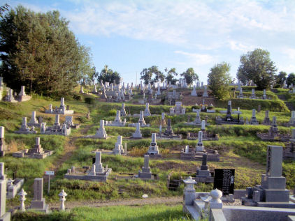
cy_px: 110
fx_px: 298
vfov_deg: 40.7
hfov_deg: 52.6
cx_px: 148
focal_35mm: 35
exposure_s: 1/640
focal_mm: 5.8
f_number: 2.6
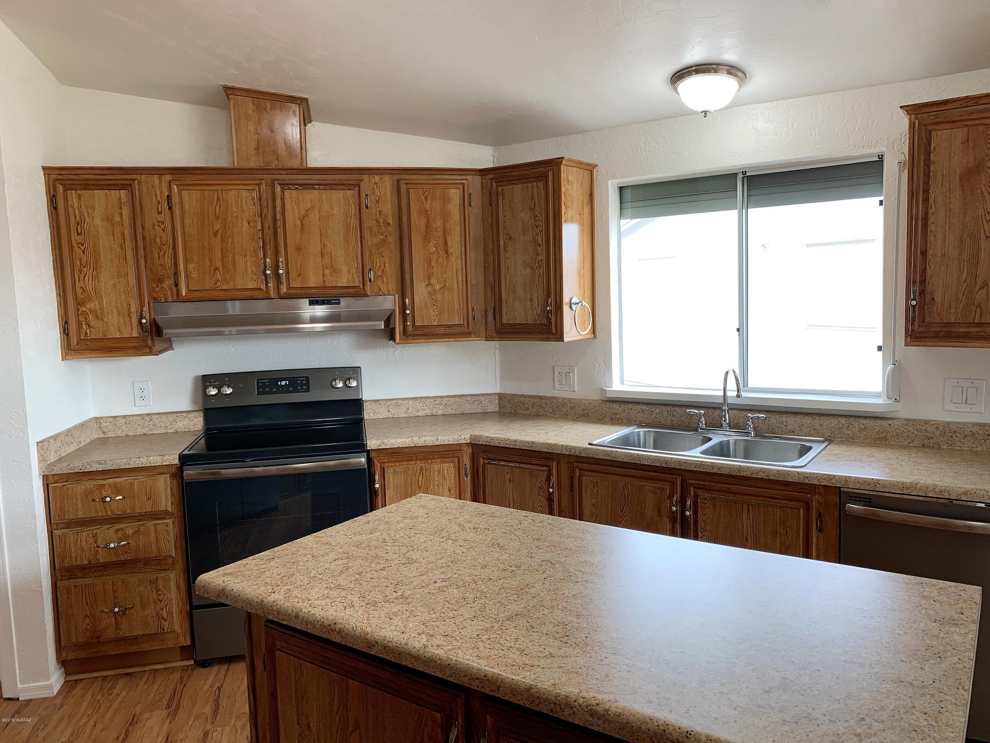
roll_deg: +2.0
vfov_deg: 53.1
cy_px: 372
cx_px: 495
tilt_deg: -5.4
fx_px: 744
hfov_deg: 67.3
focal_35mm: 26
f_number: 1.8
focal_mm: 4.25
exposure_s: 1/120
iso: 50
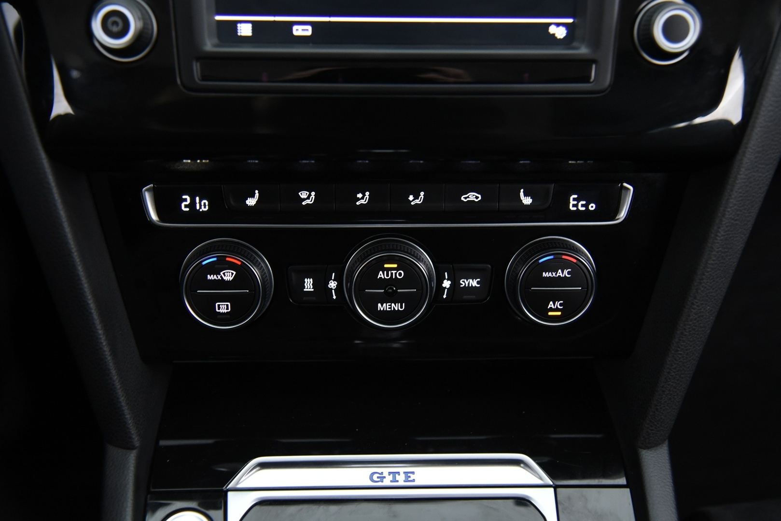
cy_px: 260
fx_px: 955
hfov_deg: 44.5
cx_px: 390
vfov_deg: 30.5
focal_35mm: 44
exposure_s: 1/20
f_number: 4
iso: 4000
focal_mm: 44
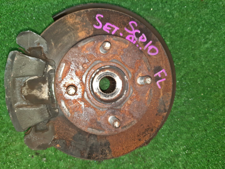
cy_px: 84
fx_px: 162
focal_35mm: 25
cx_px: 112
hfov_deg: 69.4
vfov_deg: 54.9
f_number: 2
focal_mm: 4.6
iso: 388
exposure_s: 1/25
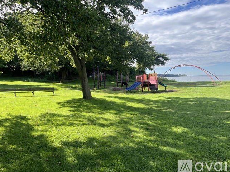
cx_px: 116
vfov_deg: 51.4
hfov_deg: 65.3
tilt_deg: -3.5
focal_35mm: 27
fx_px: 179
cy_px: 85
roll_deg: +2.6
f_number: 1.6
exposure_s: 1/1497
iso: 50
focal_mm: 5.1
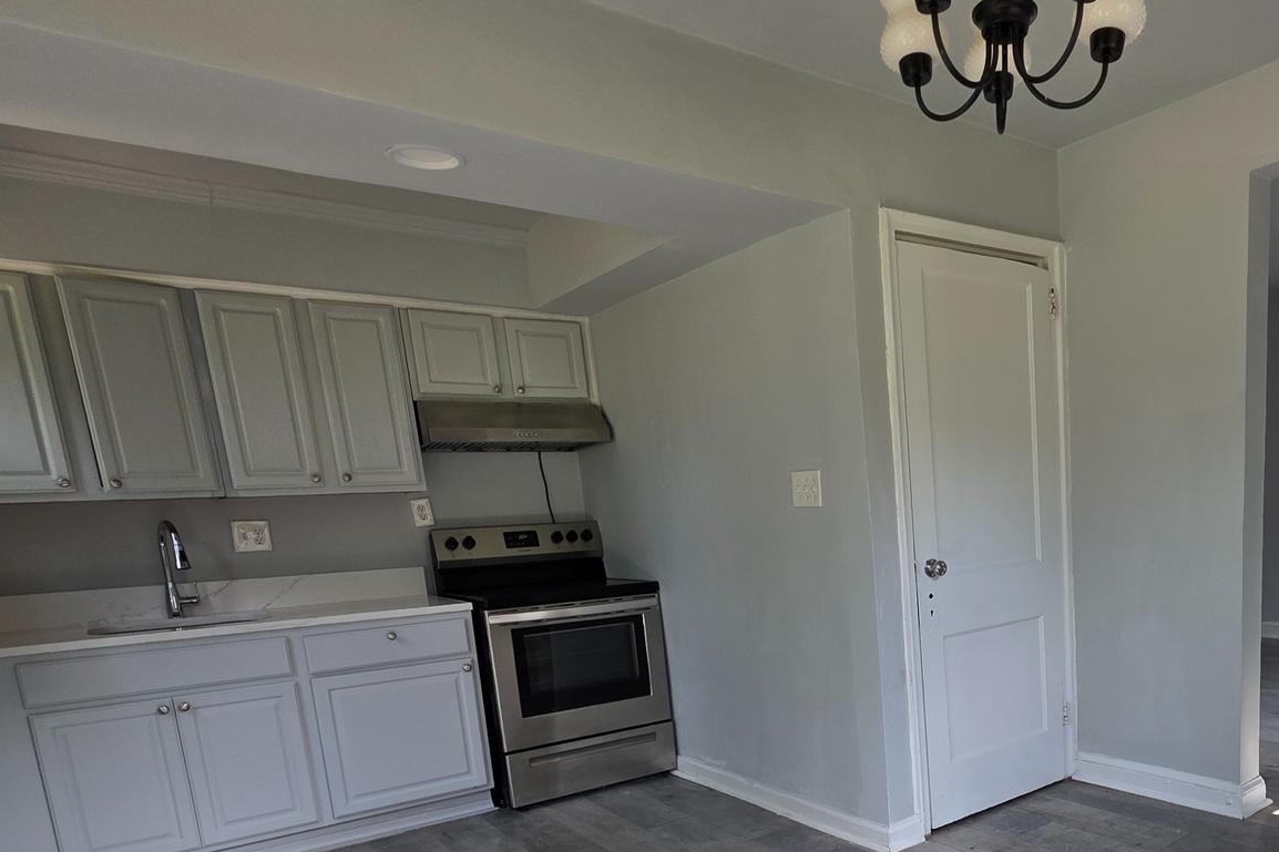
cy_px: 684
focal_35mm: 24
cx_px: 921
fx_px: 852
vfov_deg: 49.9
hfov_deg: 70.0
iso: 40
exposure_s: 1/120
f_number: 1.9
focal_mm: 2.2
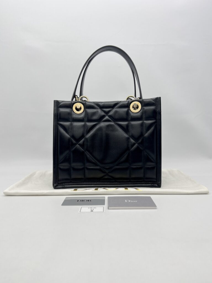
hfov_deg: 53.1
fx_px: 212
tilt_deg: -4.6
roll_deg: +0.4
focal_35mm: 26
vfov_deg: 67.3
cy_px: 142
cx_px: 106
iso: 40
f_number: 1.5
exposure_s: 1/154
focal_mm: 5.7
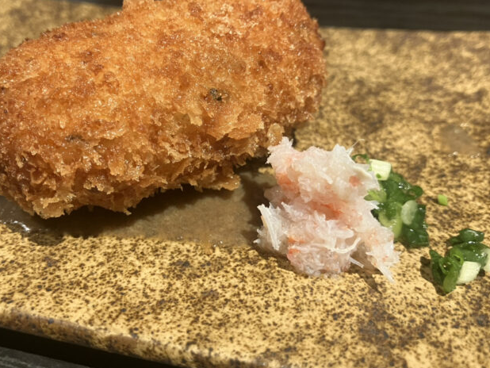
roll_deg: +0.7
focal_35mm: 34
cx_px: 231
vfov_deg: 41.8
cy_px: 172
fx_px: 481
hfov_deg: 53.9
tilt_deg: -40.5
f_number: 1.8
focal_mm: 3.99
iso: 160
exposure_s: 1/60
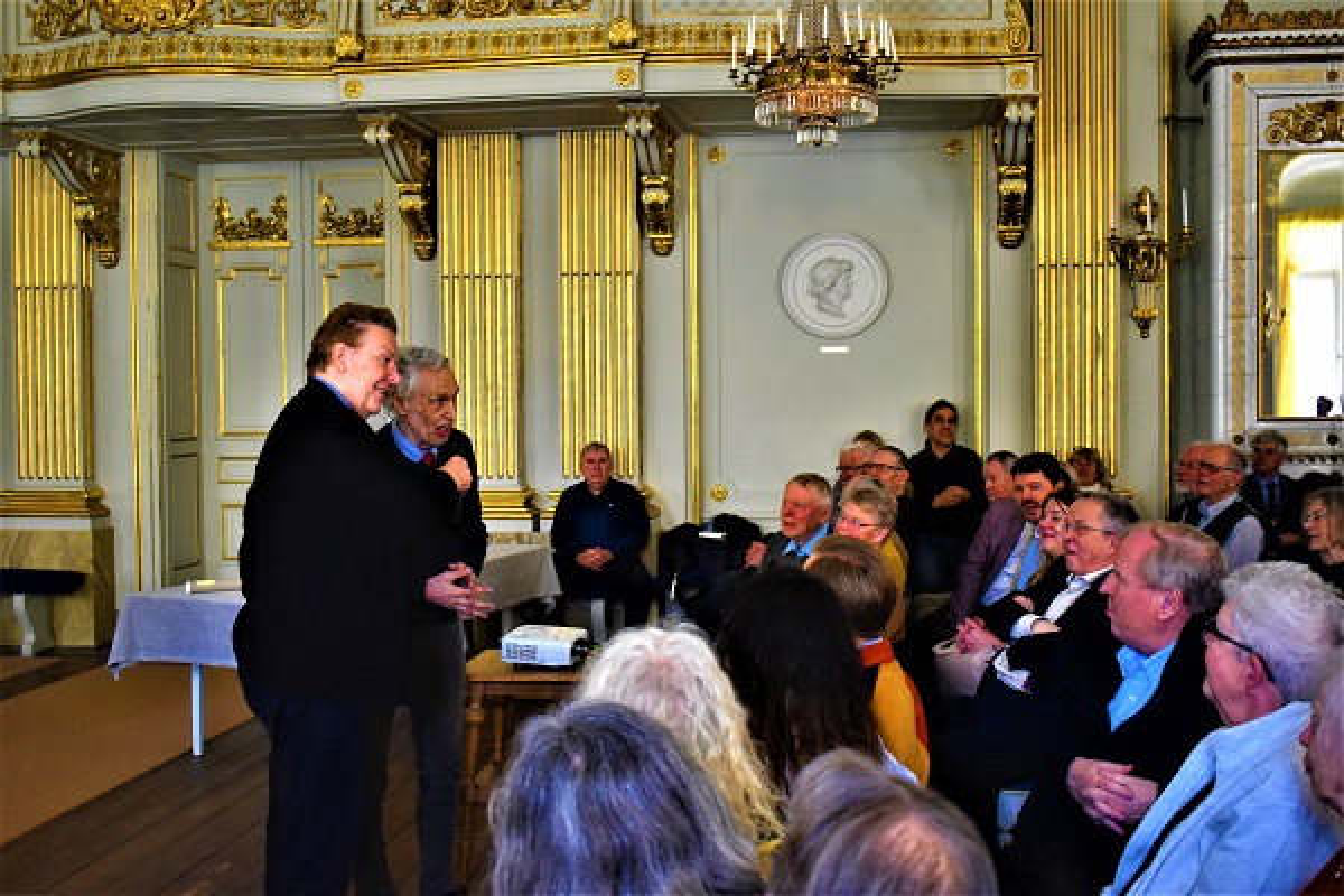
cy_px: 448
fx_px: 1568
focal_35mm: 42
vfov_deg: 31.9
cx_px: 672
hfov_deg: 46.4
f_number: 4.2
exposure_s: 1/125
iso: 1800
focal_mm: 28
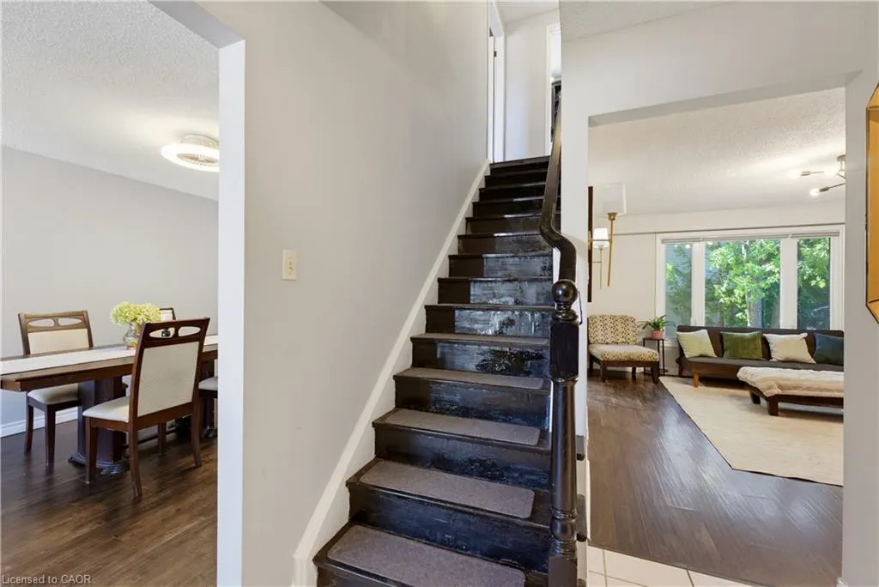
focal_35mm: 15
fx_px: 359
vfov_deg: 78.5
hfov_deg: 101.5
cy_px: 294
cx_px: 440
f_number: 9
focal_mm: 14.7
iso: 800
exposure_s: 1/1.25
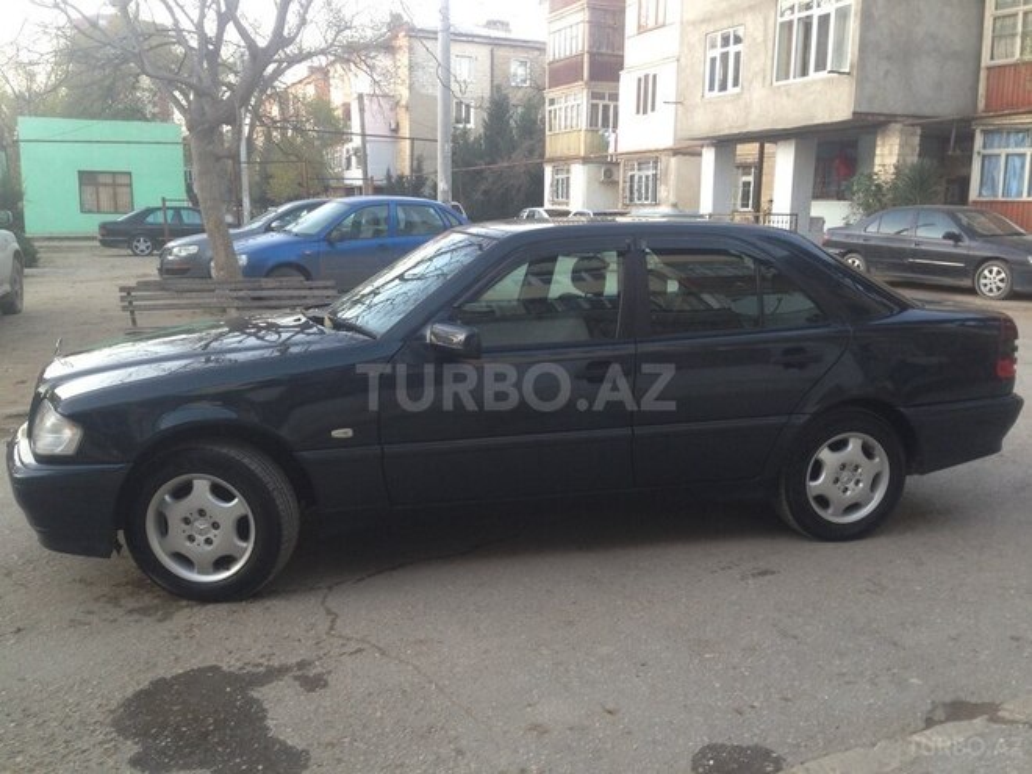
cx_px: 516
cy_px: 387
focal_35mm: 33
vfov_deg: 42.9
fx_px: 984
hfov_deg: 55.4
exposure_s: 1/24
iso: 50
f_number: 2.4
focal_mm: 4.12
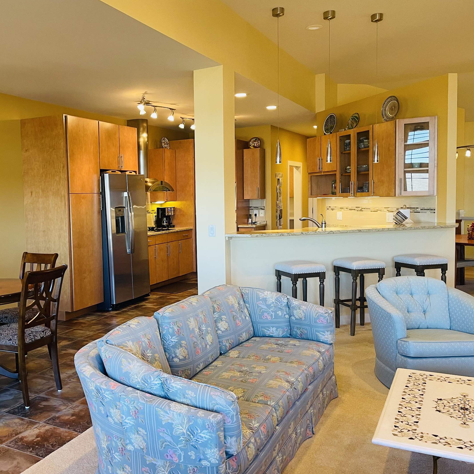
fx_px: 511
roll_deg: +1.8
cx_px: 142
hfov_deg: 48.5
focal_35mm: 33
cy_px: 243
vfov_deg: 49.7
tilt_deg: -4.4
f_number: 1.6
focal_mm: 4.2
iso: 100
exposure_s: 1/60
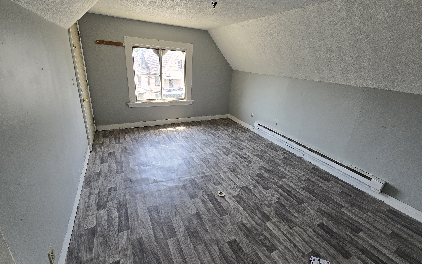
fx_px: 161
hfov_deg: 105.3
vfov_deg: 78.5
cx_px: 210
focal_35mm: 14
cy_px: 123
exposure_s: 1/120
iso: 80
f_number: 2.2
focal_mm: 2.2
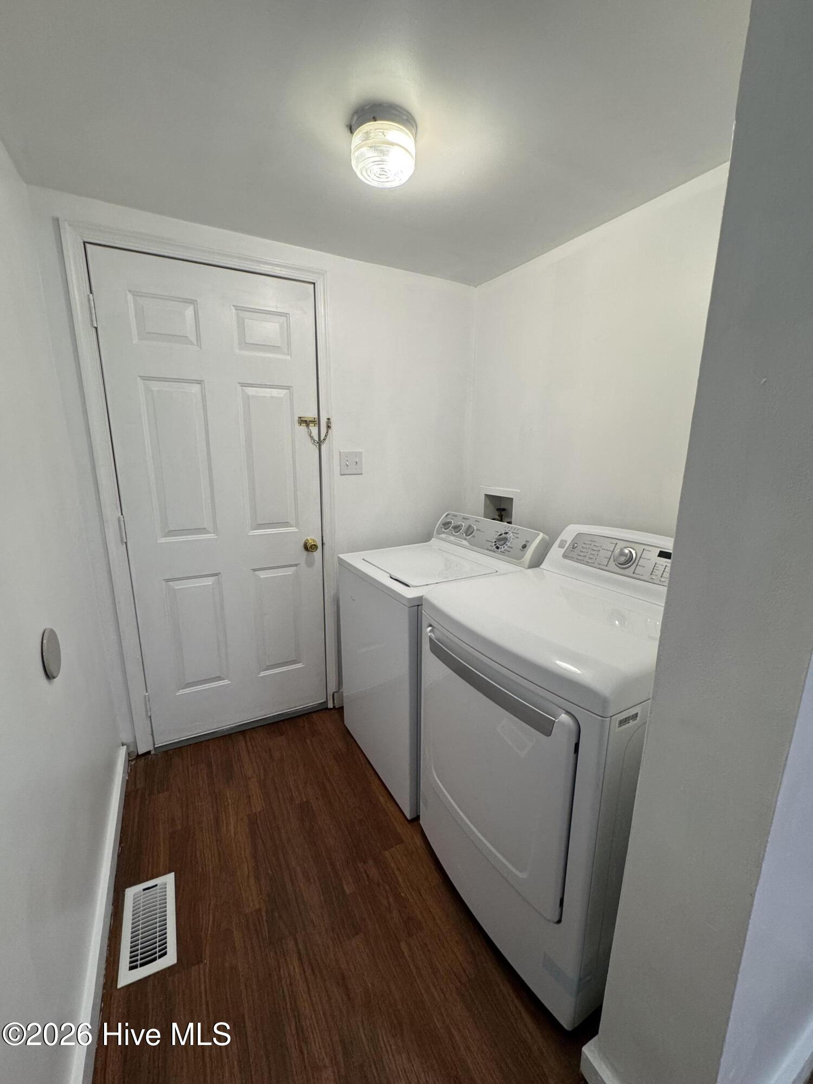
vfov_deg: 102.1
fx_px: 438
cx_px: 406
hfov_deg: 85.7
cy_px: 542
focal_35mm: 14
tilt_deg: -13.9
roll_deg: -0.7
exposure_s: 1/120
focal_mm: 2.22
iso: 200
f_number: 2.2
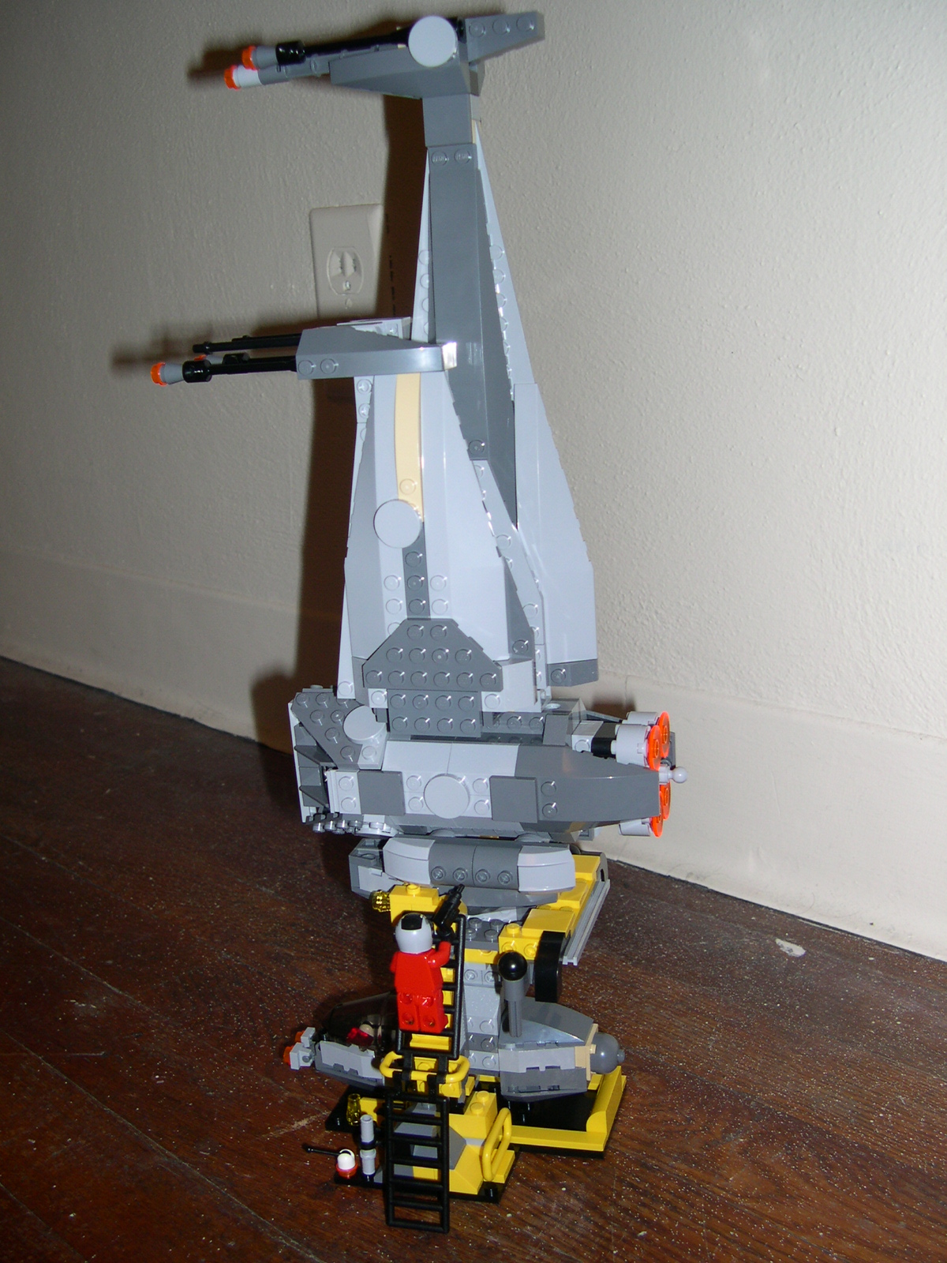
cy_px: 632
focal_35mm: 38
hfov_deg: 37.7
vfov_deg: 49.0
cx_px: 474
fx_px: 1386
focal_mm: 8
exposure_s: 1/60
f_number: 2.8
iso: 100
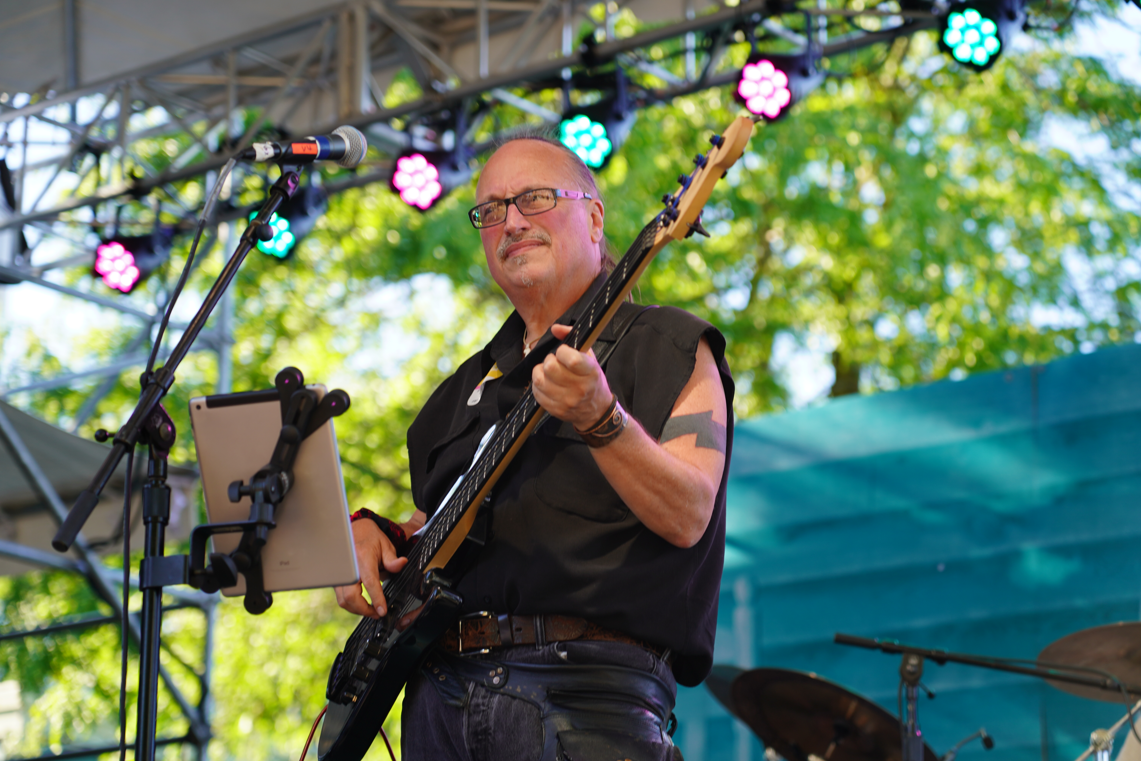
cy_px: 380
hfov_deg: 19.5
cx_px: 570
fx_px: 3328
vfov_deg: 13.0
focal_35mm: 105
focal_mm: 105
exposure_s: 1/125
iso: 160
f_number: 4
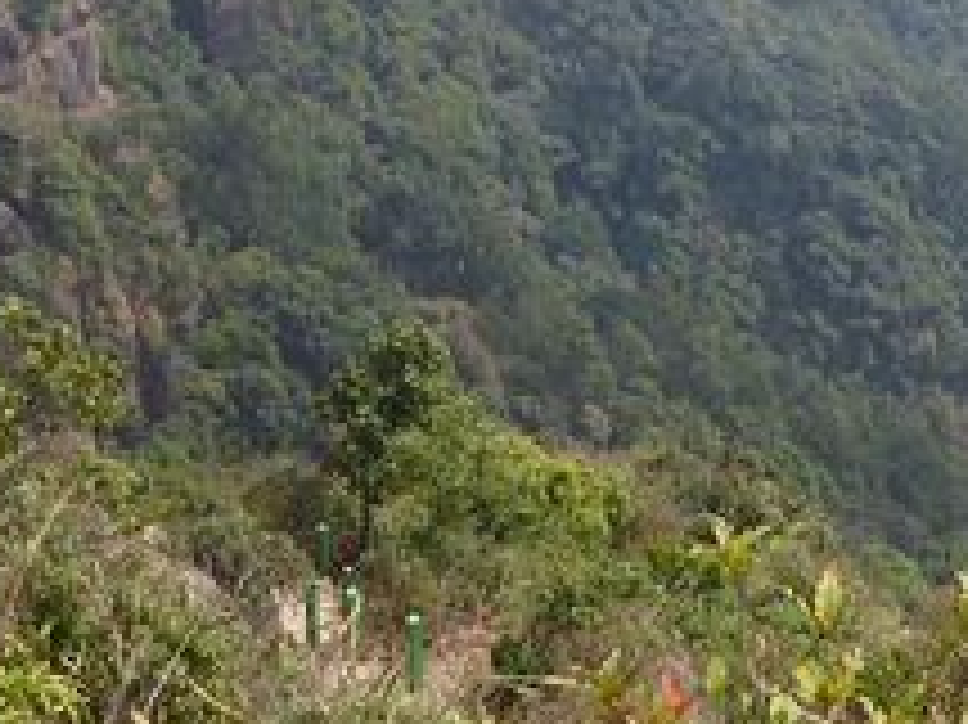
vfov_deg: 15.5
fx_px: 2599
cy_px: -58
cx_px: 725
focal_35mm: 93
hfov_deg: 20.9
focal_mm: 4.3
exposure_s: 1/640
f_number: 3.3
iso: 80
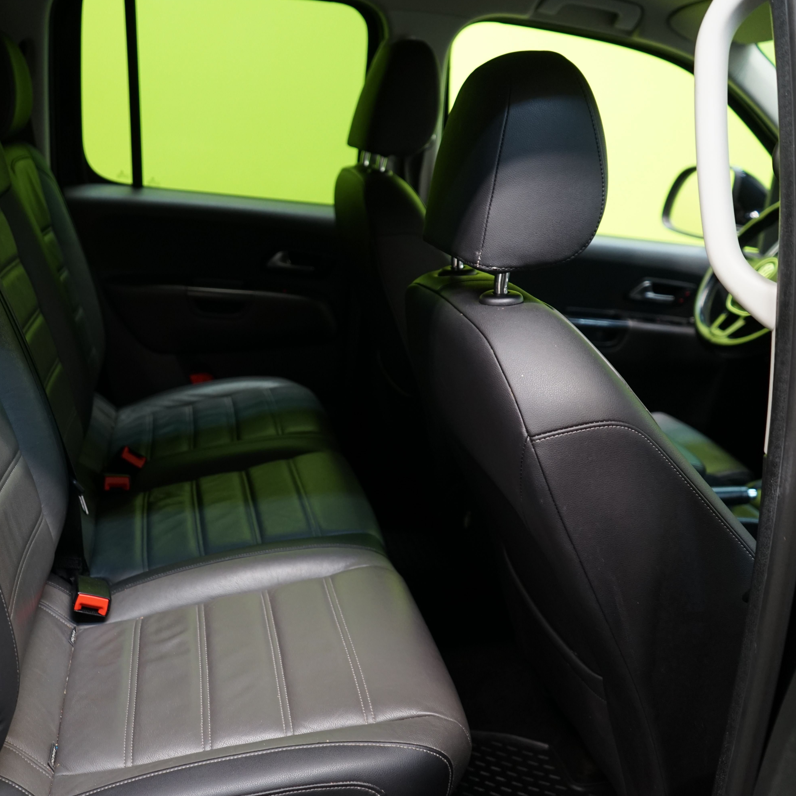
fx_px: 937
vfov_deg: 46.0
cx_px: 247
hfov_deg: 45.2
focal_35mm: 36
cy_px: 399
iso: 800
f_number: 3.5
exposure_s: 1/30
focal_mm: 28
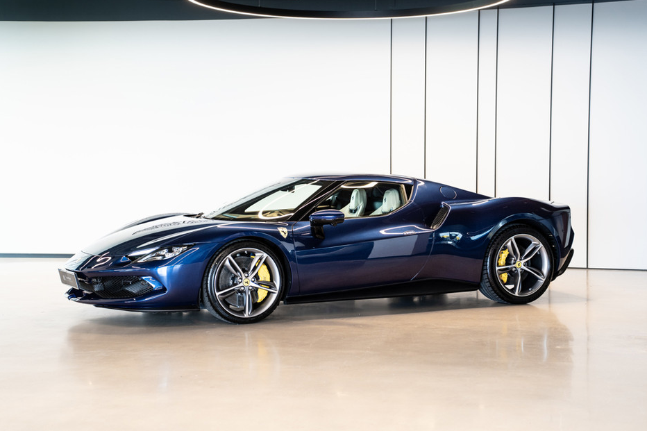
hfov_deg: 30.5
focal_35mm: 66
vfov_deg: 20.6
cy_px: 216
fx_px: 1186
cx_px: 321
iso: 1000
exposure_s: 1/100
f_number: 2.8
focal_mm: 65
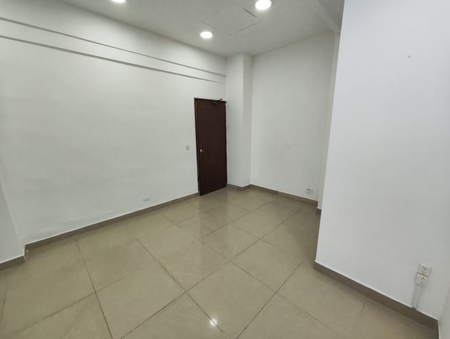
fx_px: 182
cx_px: 225
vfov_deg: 85.8
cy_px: 170
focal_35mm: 14
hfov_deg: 102.0
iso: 597
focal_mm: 2.16
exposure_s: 1/120
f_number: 2.2
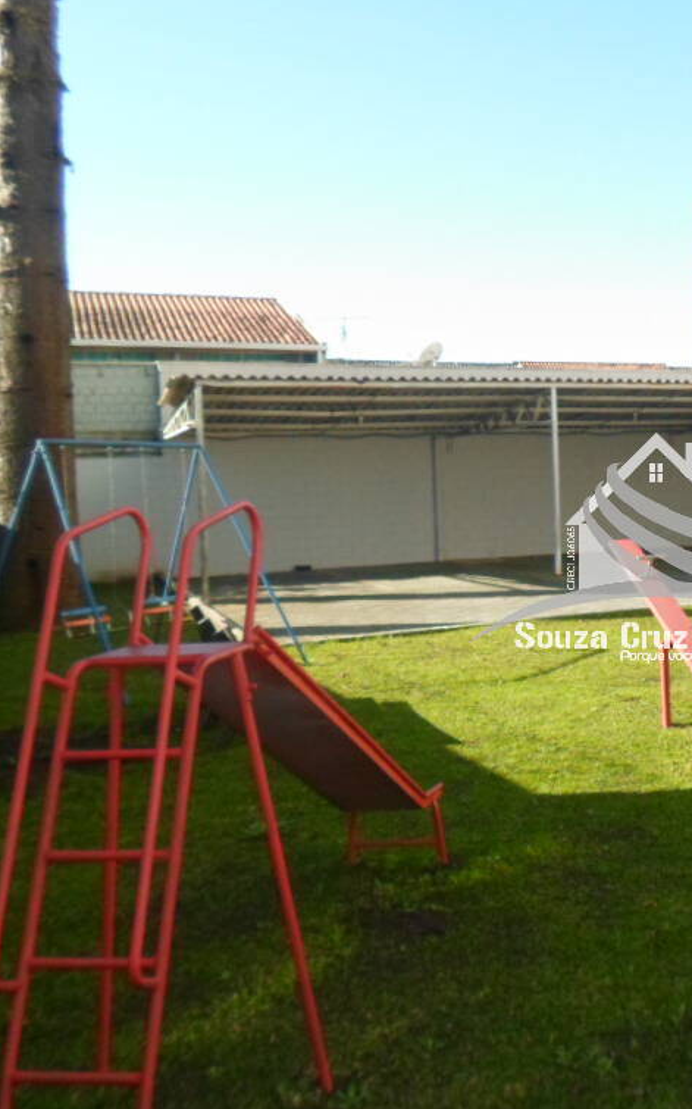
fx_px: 1087
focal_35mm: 36
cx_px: 657
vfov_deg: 54.0
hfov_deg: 33.0
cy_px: 549
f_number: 2.5
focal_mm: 4.5
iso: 120
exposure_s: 1/1000
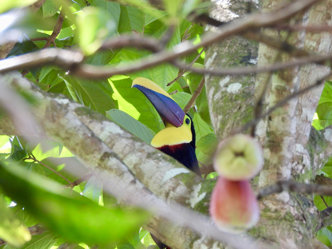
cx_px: 166
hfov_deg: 3.6
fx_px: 5275
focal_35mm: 550
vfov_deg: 2.7
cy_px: 124
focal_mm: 98.1
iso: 400
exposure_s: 1/100
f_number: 5
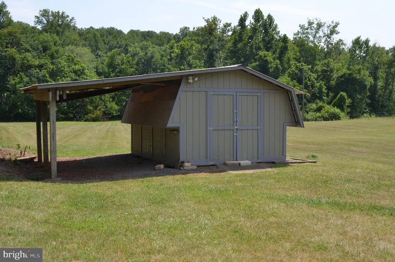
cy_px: 131
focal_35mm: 39
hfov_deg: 49.6
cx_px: 198
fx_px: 427
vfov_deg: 34.1
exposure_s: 1/400
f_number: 10
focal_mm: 26
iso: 400
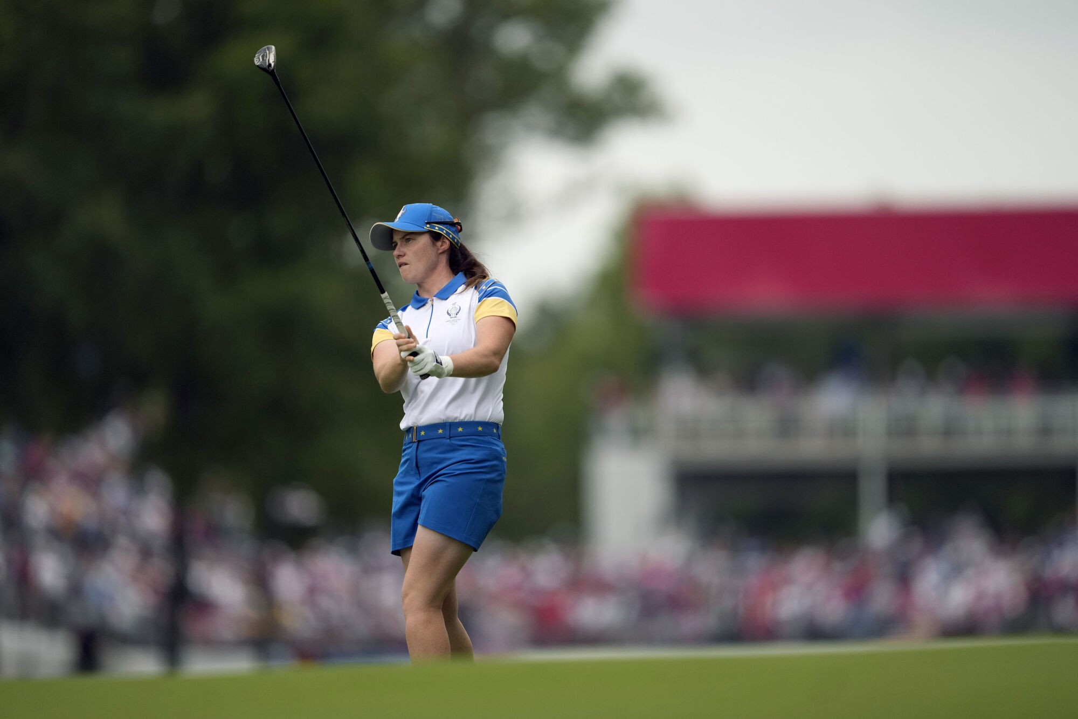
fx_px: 11976
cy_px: 360
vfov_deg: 3.4
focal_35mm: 400
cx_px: 539
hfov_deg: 5.2
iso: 640
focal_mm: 400
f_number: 2.8
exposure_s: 1/6400
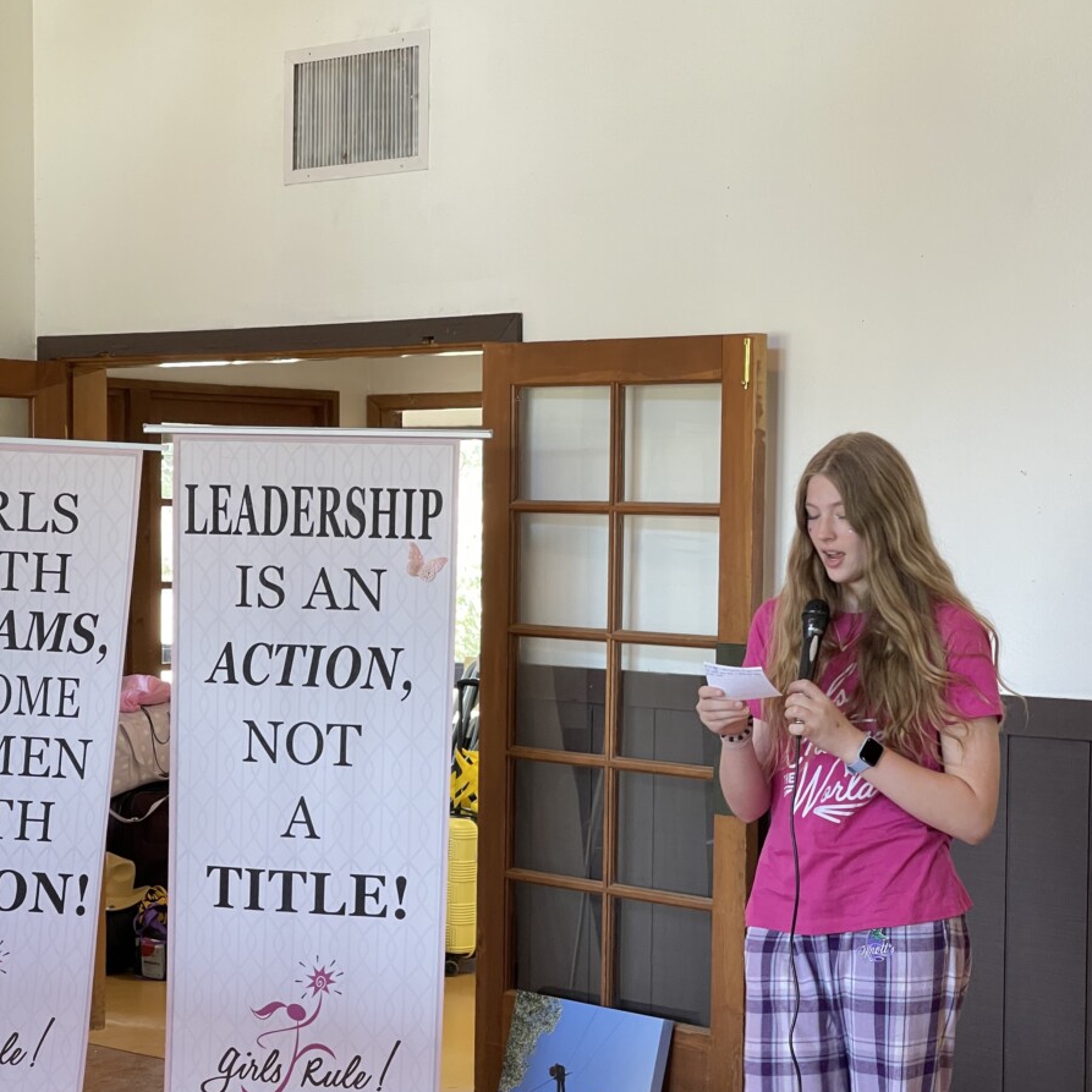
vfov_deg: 22.7
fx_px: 2712
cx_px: 548
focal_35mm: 76
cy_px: 720
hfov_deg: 22.8
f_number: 2.2
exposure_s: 1/60
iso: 125
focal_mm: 7.5
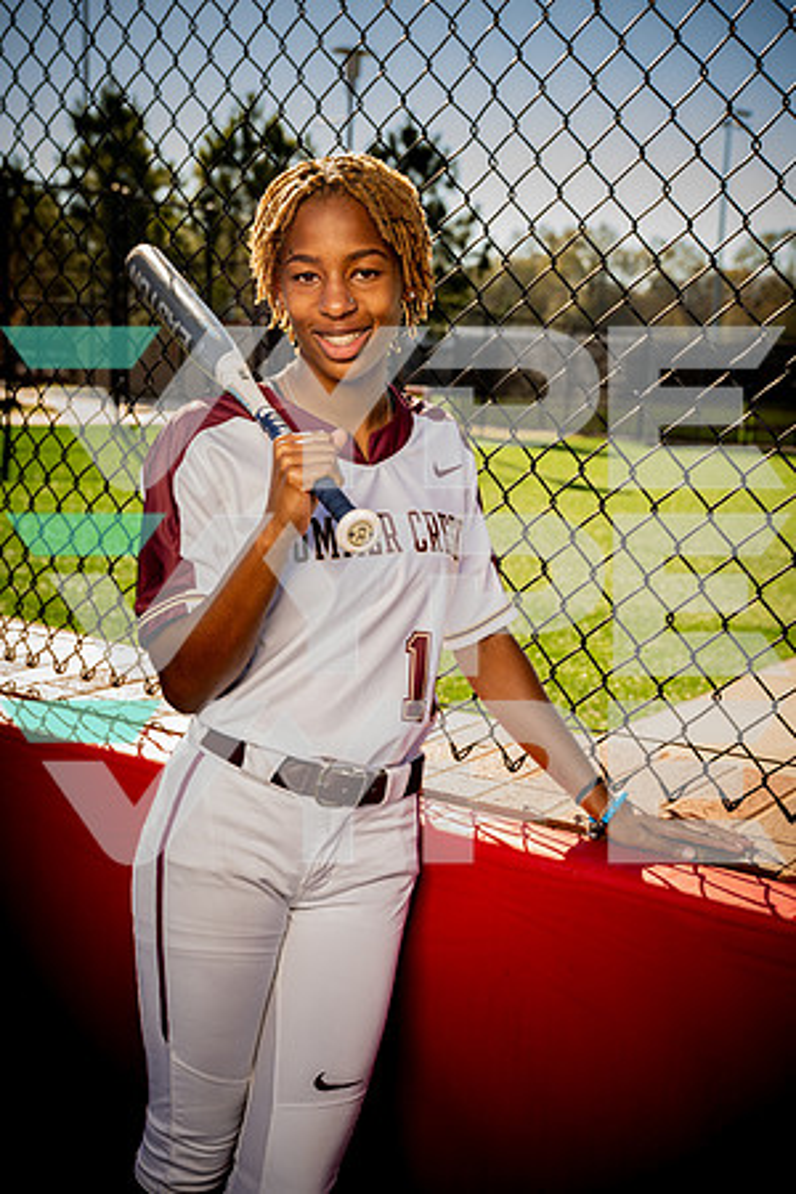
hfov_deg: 30.5
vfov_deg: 44.5
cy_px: 597
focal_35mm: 44
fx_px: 1459
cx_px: 398
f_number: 5
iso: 125
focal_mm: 44
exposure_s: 1/250
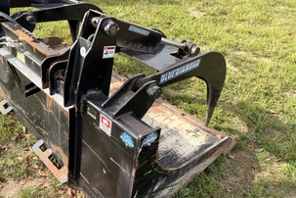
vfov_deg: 40.0
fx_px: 271
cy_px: 104
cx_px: 137
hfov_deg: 57.2
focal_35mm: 33
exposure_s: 1/1522
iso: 80
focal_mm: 6.76
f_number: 1.78
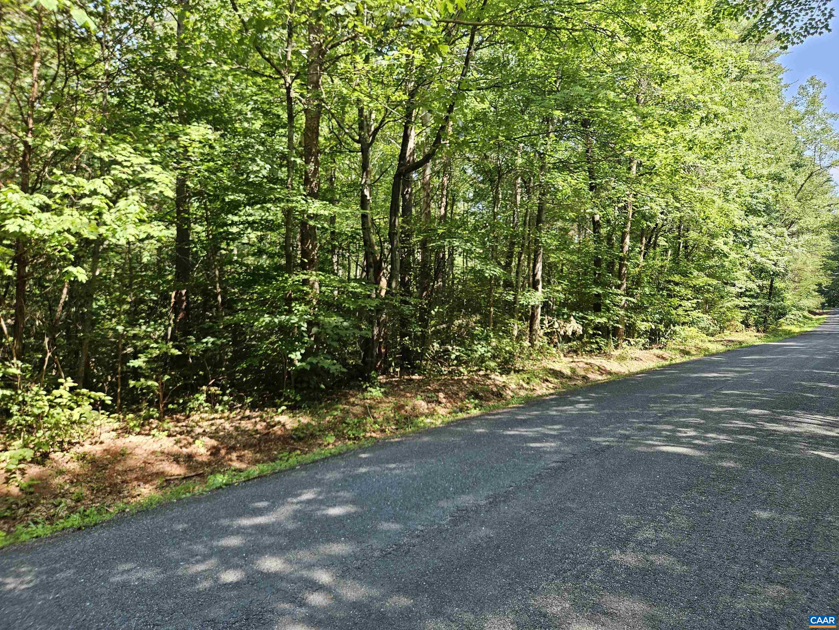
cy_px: 315
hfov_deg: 73.9
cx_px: 420
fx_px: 557
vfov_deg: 58.9
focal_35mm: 23
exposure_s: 1/180
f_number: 1.8
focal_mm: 5.4
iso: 32
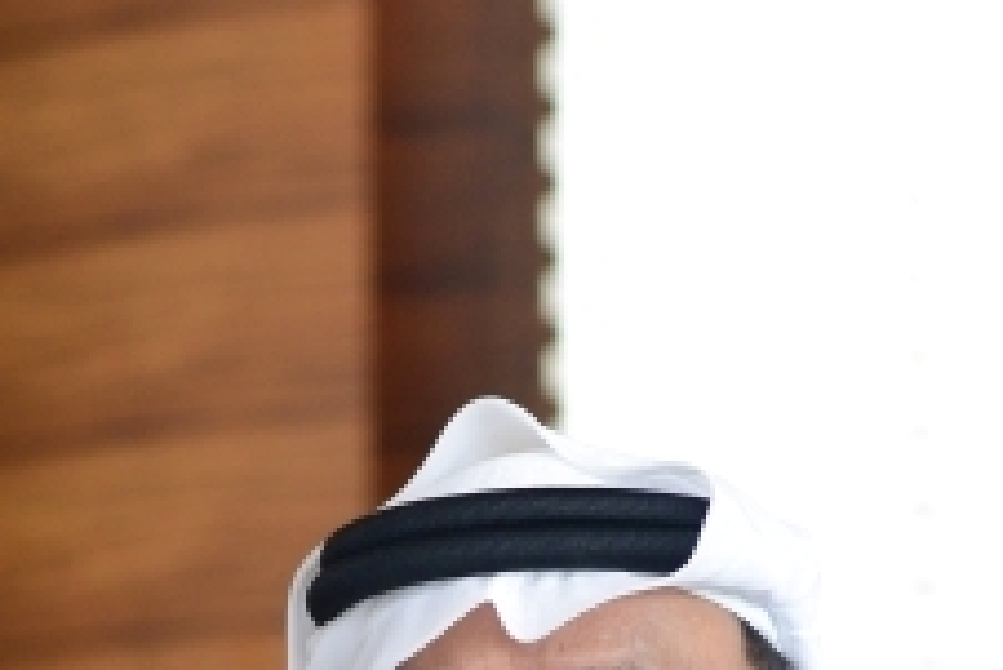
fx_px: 8391
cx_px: 253
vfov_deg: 4.5
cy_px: 1085
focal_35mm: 301
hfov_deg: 6.8
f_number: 2.8
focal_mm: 85
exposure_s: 1/100
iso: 500
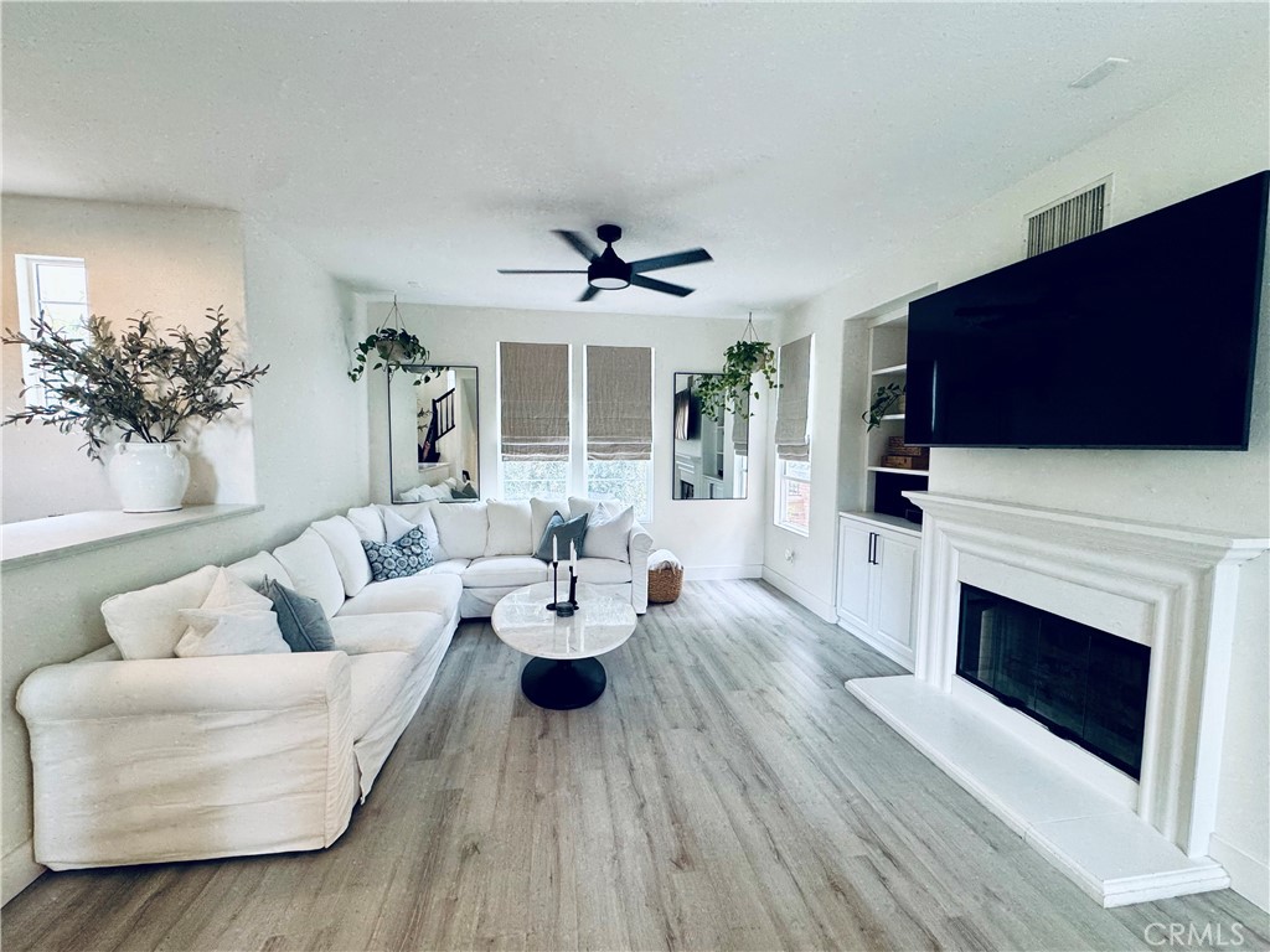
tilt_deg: -4.6
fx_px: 514
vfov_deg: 85.7
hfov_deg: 102.1
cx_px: 635
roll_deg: -0.5
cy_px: 476
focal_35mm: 14
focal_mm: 2.22
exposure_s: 1/60
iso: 160
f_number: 2.2
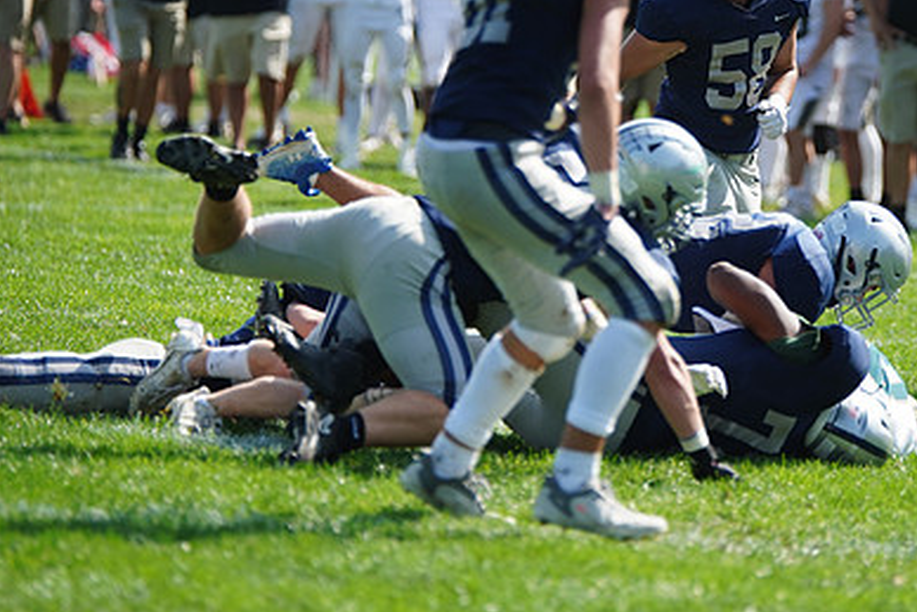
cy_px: 185
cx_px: 605
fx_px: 8918
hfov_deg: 5.9
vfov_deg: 3.9
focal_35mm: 350
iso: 400
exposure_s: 1/3200
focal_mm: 234
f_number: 2.8
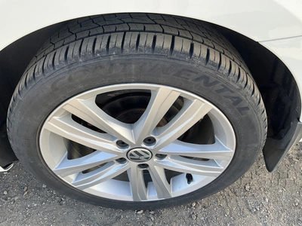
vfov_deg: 48.2
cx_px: 151
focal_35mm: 29
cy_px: 113
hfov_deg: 61.7
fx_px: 253
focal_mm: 3
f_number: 1.8
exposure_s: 1/204
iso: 20
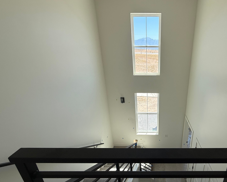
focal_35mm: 19
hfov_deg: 80.2
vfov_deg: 70.8
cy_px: 95
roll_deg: +0.1
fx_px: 128
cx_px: 154
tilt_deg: -20.3
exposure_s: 1/408
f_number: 2.2
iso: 50
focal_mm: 2.22
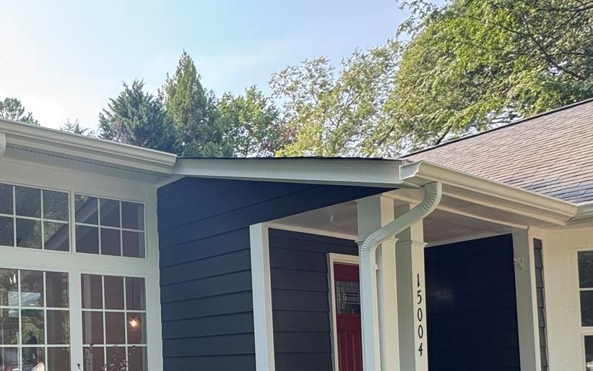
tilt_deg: +2.7
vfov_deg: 32.6
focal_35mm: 37
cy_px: 339
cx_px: 11
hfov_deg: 45.3
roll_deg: +1.2
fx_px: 598
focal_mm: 2.22
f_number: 2.2
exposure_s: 1/230
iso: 40
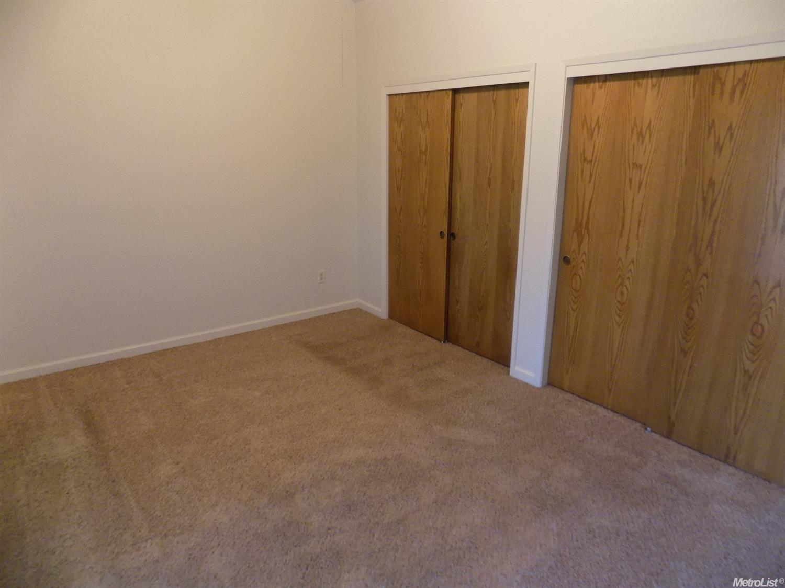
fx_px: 521
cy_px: 294
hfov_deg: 73.9
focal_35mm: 23
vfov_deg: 58.9
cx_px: 392
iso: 280
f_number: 3.1
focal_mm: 4
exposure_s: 1/30
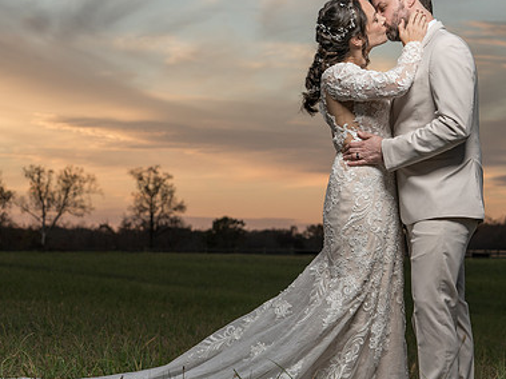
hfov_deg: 17.4
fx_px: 1651
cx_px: 300
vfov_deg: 13.1
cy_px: 162
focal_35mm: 113
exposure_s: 1/200
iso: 200
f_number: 5.6
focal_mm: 71
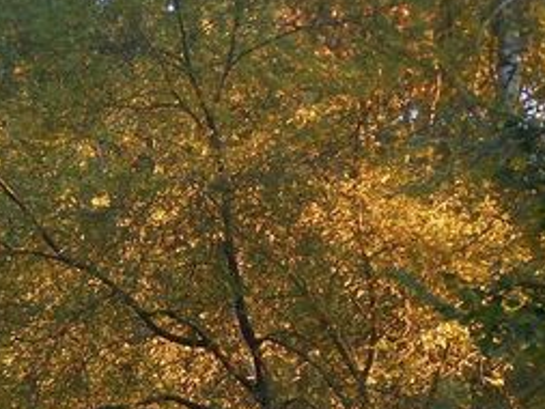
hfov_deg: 10.9
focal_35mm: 178
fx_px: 2804
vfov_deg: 8.2
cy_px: 608
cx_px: -114
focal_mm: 8.9
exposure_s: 1/30
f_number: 4
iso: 250
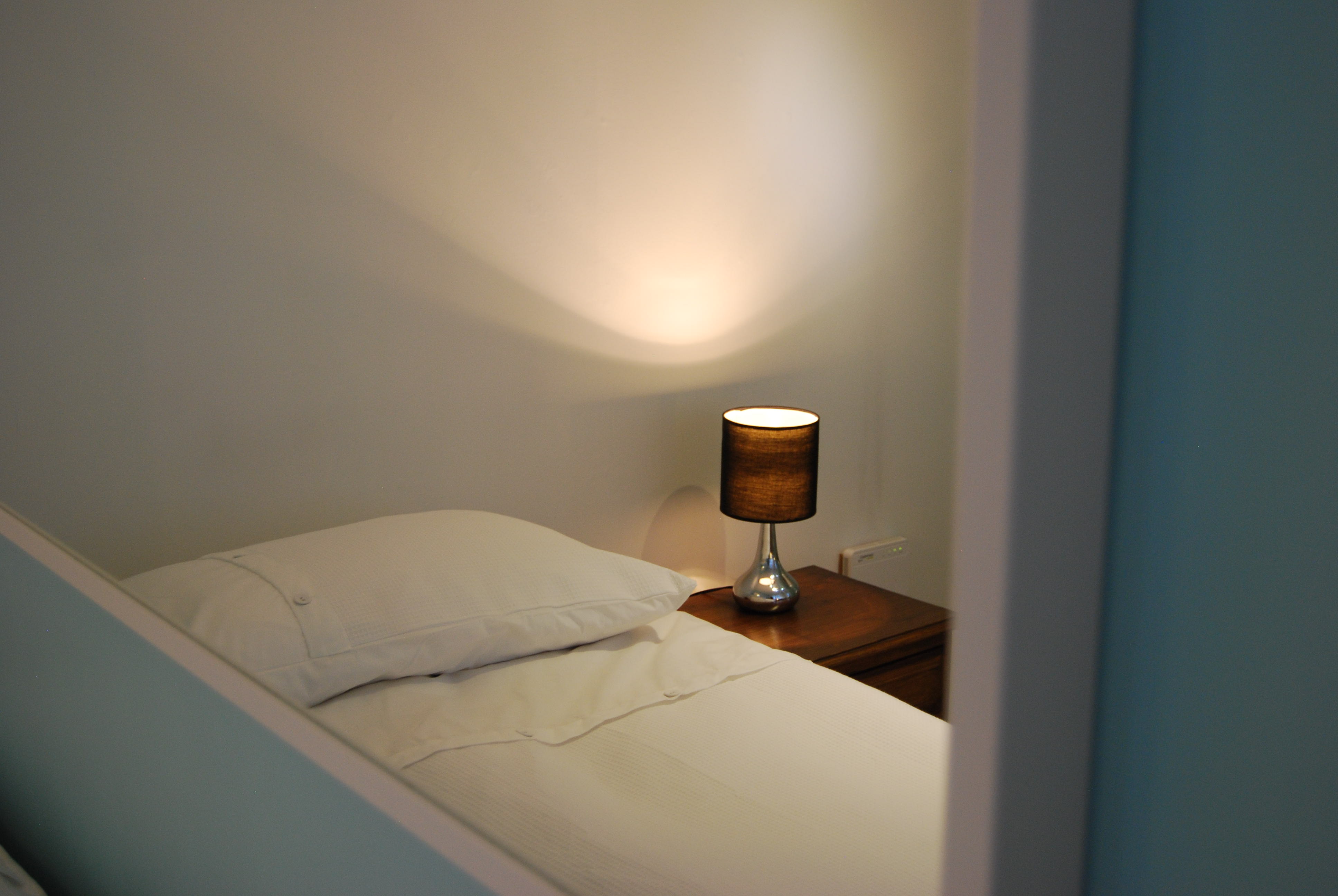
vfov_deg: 32.0
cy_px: 448
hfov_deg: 46.3
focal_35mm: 42
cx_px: 669
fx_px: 1563
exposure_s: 1/20
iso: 400
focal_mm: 28
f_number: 4.2
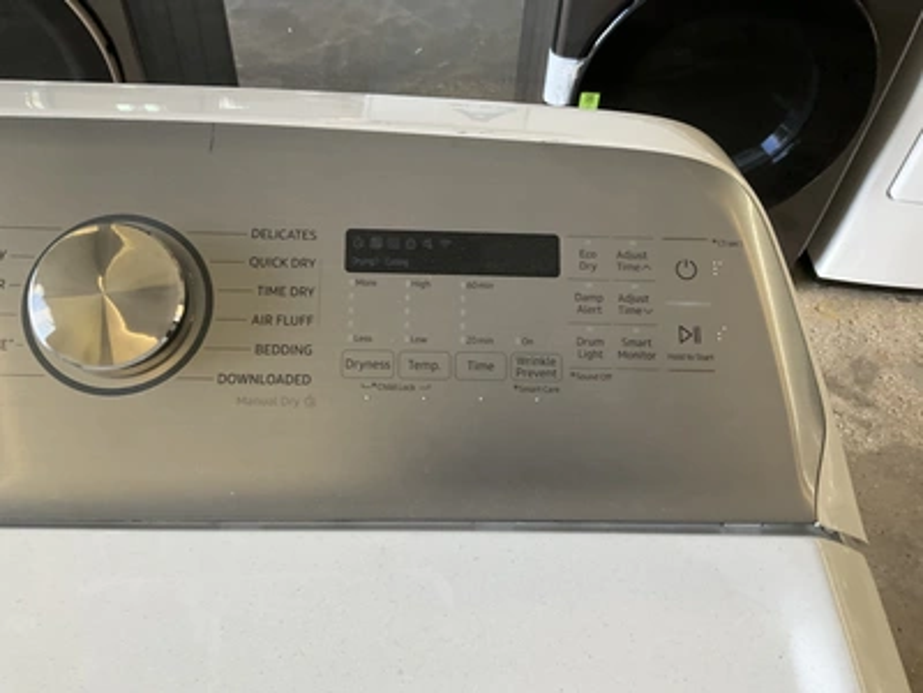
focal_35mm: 29
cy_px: 346
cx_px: 462
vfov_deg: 48.2
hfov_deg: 61.7
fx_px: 773
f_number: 1.8
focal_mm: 3
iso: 80
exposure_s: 1/60
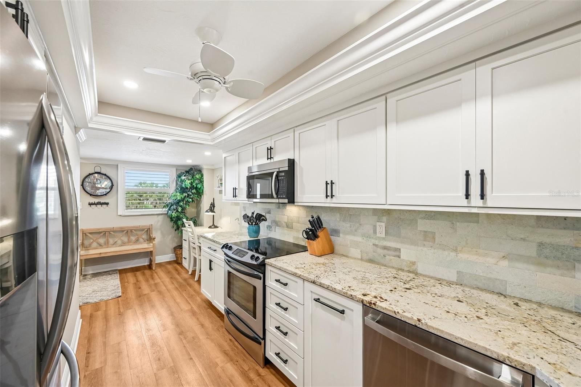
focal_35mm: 14
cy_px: 194
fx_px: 226
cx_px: 290
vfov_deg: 81.2
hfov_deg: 104.3
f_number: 8
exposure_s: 1/20
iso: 400
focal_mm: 14
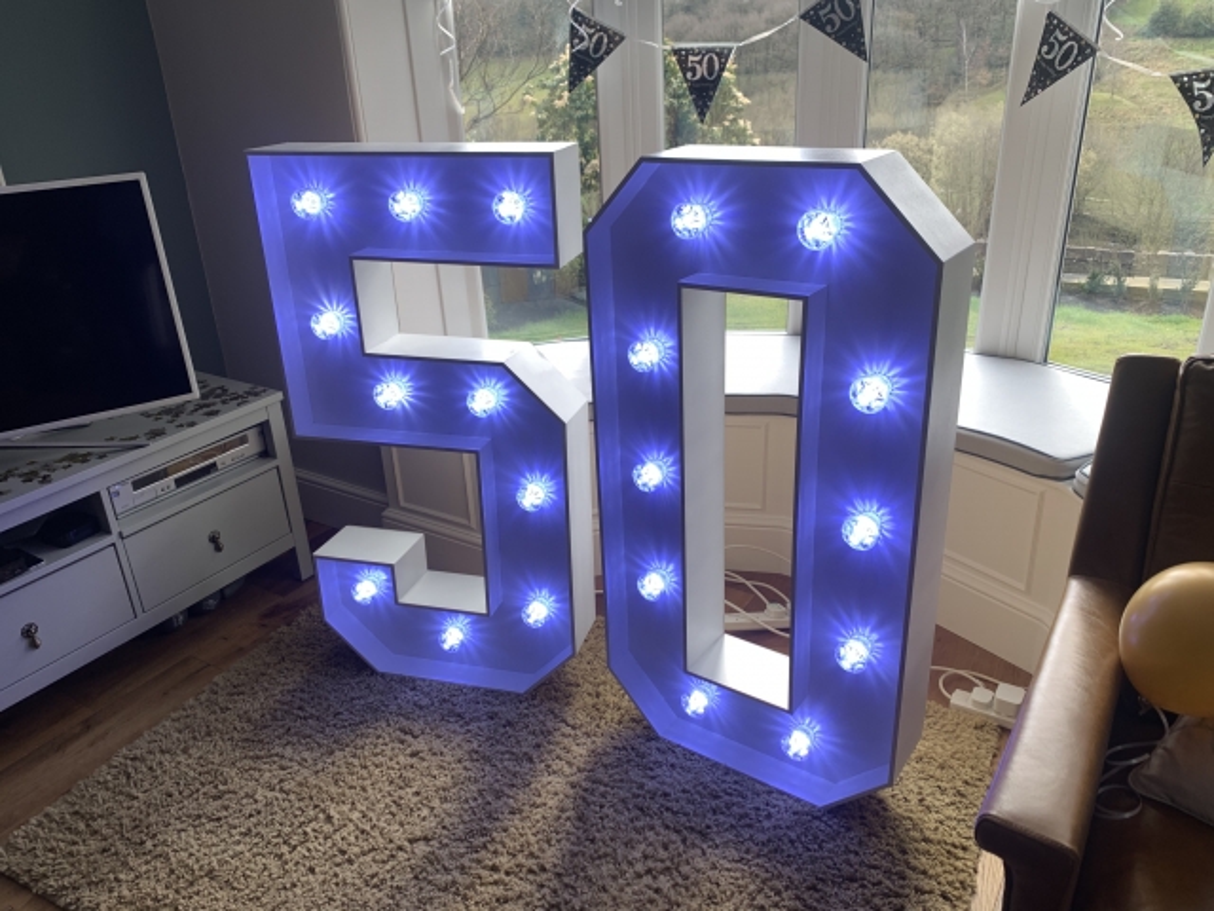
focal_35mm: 26
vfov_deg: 53.1
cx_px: 607
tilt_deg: -24.6
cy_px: 456
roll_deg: +2.3
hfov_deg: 67.3
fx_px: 912
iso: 25
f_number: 1.8
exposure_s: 1/107
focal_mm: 4.25
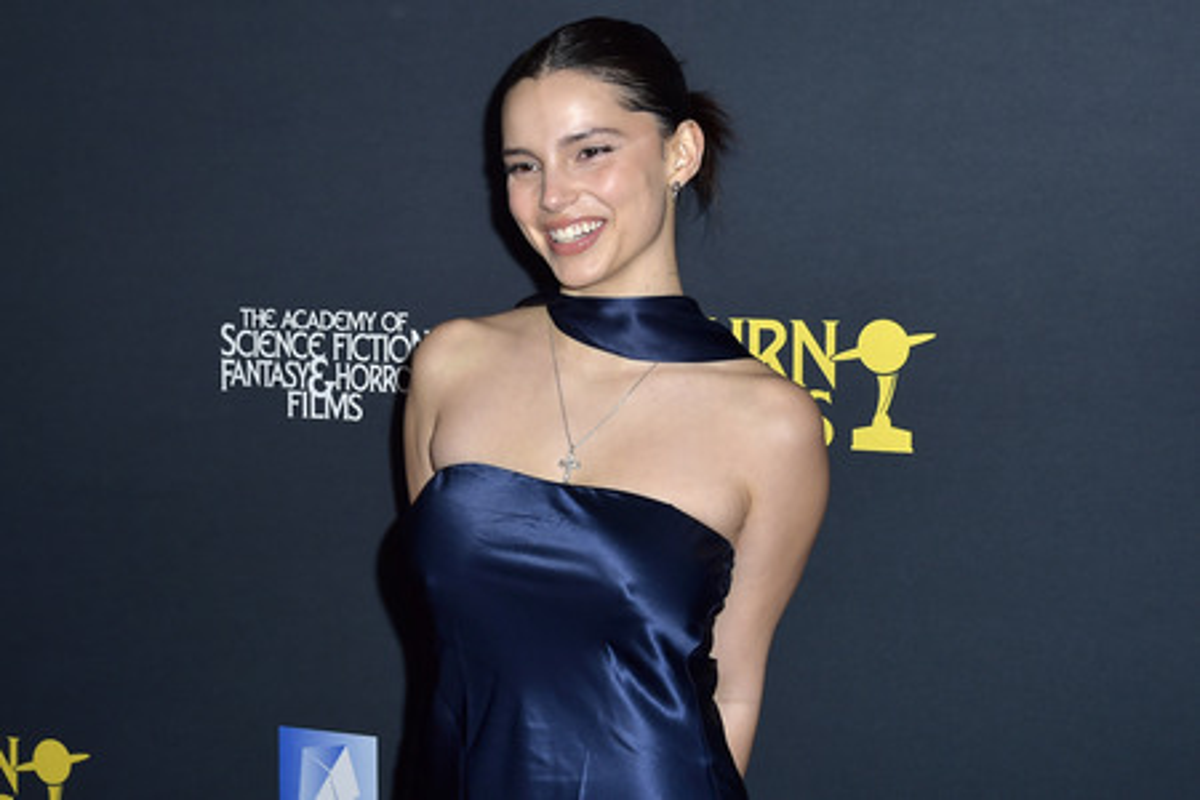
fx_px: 1933
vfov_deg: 23.4
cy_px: 400
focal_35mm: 58
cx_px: 600
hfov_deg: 34.5
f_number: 6.3
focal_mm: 58
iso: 250
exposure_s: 1/250
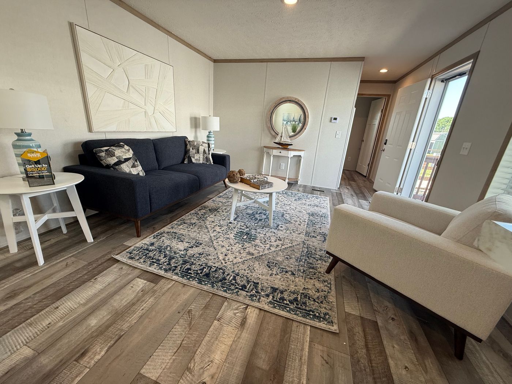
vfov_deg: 85.7
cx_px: 256
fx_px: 207
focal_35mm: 14
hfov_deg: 102.1
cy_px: 192
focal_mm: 2.22
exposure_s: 1/120
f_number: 2.2
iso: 125
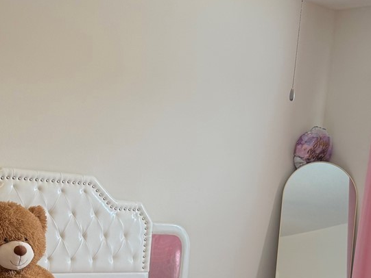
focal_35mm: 71
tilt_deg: -10.3
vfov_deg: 19.4
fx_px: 761
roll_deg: -3.8
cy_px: 341
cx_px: 131
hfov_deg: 27.3
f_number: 1.78
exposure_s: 1/60
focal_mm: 6.76
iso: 100
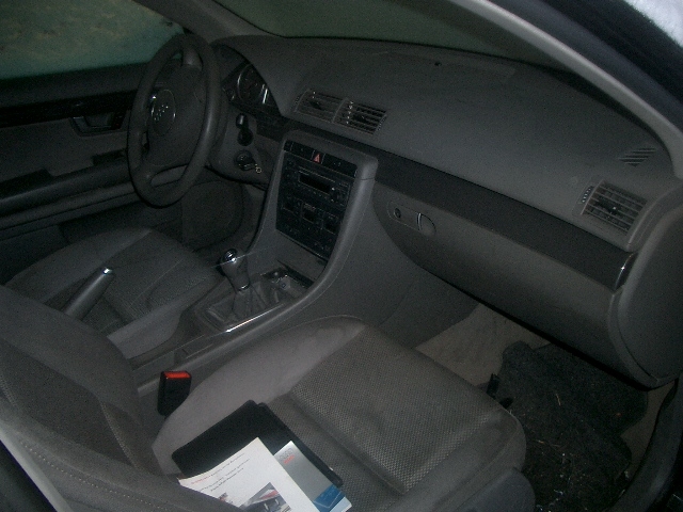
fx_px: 691
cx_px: 342
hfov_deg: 52.6
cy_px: 256
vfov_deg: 40.7
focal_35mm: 35
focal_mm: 5.8
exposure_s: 1/40
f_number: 2.6
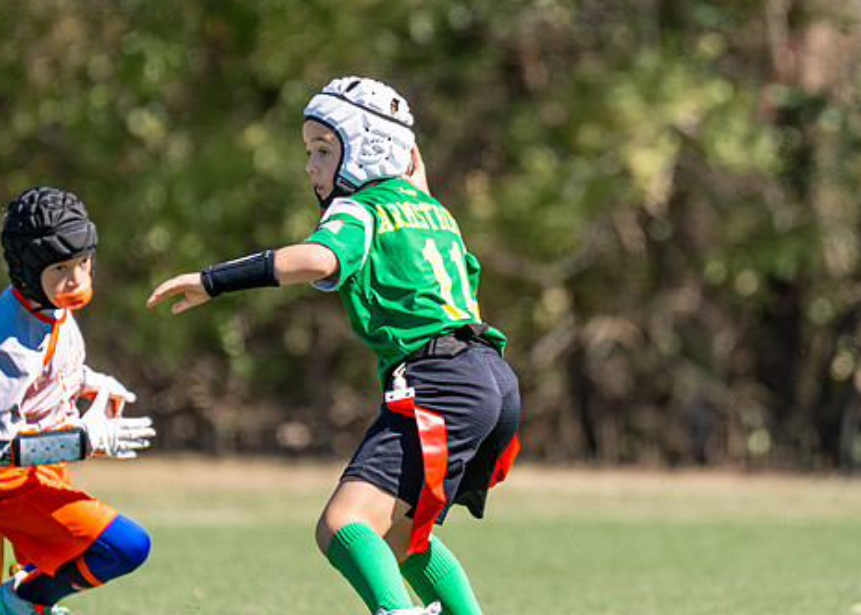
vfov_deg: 2.5
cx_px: 460
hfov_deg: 3.6
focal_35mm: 565
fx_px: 13814
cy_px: 221
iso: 200
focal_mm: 200
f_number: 2.8
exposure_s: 1/3200
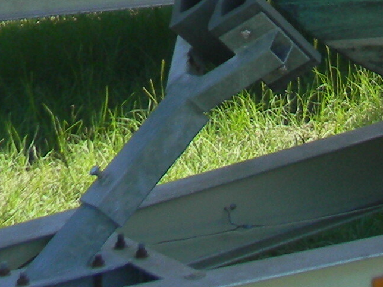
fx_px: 1571
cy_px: -272
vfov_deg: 9.8
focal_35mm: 142
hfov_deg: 12.2
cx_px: 784
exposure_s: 1/276
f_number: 3.5
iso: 80
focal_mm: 5
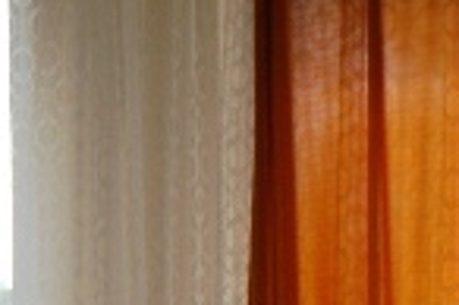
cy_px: 511
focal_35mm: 158
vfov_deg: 8.4
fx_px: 2012
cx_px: -239
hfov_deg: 12.4
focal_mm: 24
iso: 100
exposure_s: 1/60
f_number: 7.1
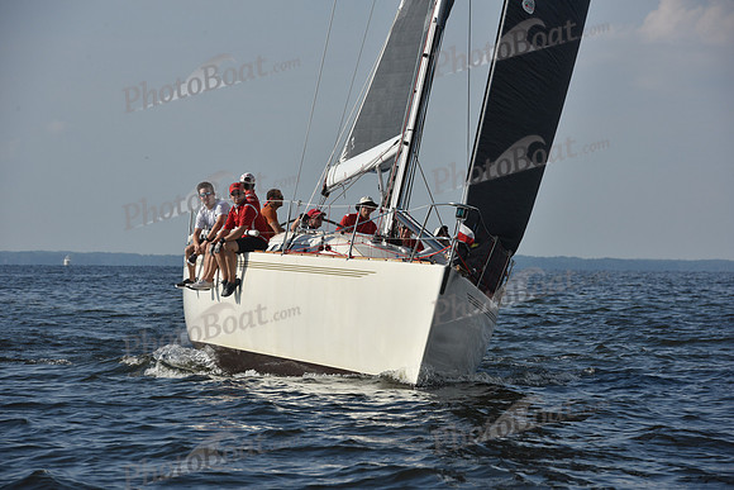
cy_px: 245
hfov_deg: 10.5
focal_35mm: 195
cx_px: 367
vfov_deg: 7.0
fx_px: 3977
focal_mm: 195
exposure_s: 1/1250
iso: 250
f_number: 11
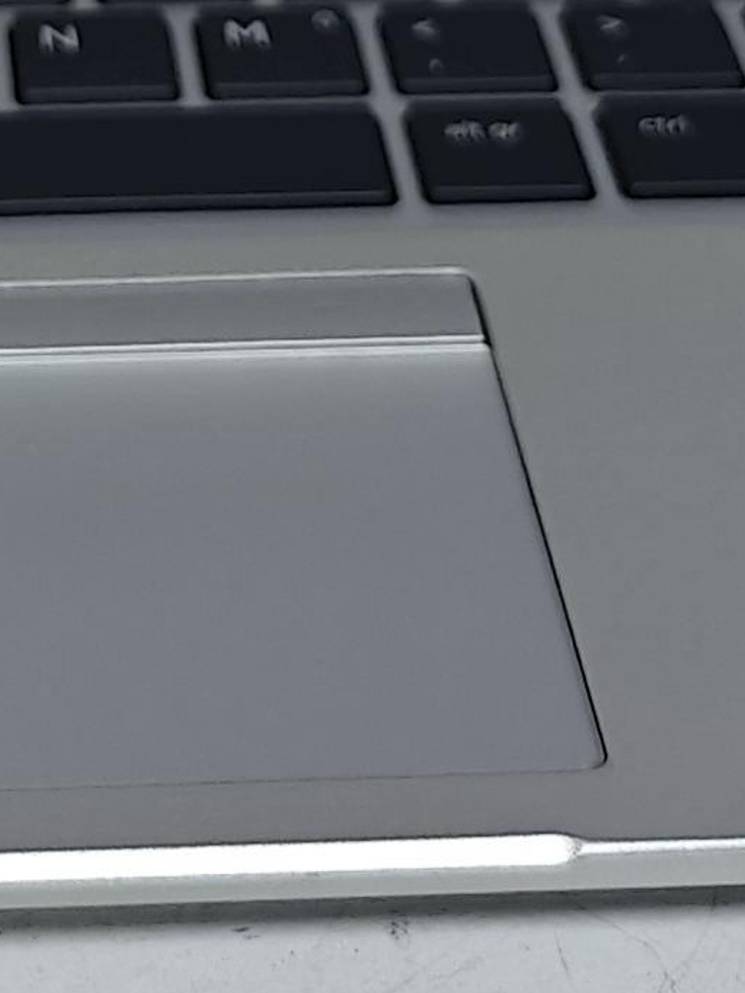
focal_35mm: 136
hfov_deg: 10.8
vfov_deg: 13.5
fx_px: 3901
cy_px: -576
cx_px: 50
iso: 250
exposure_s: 1/100
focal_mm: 6.06
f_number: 1.6
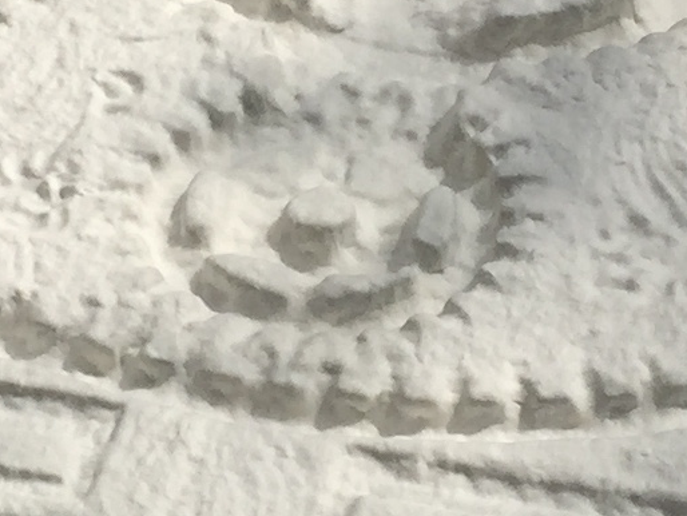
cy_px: 249
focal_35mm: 184
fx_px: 3653
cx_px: 356
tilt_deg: -44.9
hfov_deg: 10.7
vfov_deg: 8.1
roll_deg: +1.2
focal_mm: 4.15
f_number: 2.2
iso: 32
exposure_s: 1/3968
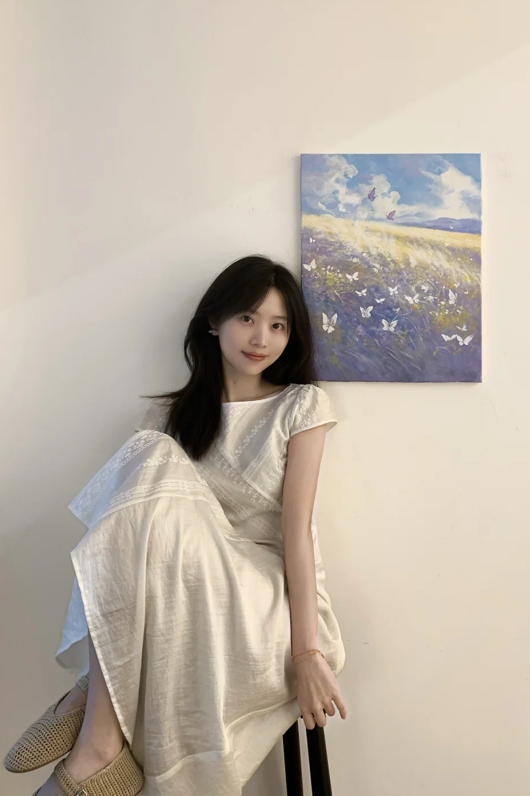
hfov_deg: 46.4
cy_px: 398
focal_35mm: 28
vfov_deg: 65.5
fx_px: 618
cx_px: 268
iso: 100
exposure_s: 1/50
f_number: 1.8
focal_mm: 4.25
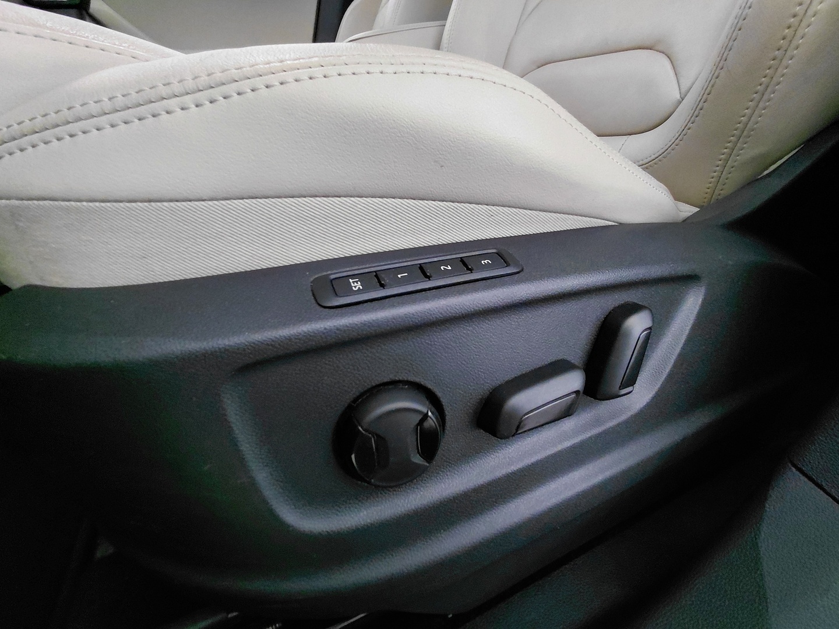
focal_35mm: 16
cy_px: 314
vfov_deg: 78.1
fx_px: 388
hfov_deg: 94.5
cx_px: 420
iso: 400
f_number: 2.2
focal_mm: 1.64
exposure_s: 1/33.3
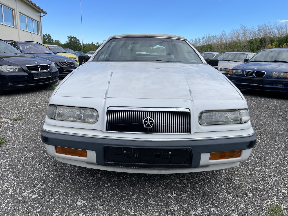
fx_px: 216
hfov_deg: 67.3
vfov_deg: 53.1
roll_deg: -0.1
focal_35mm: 26
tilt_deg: -13.2
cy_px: 108
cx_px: 144
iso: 32
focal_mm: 4.2
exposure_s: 1/2618
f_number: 1.6
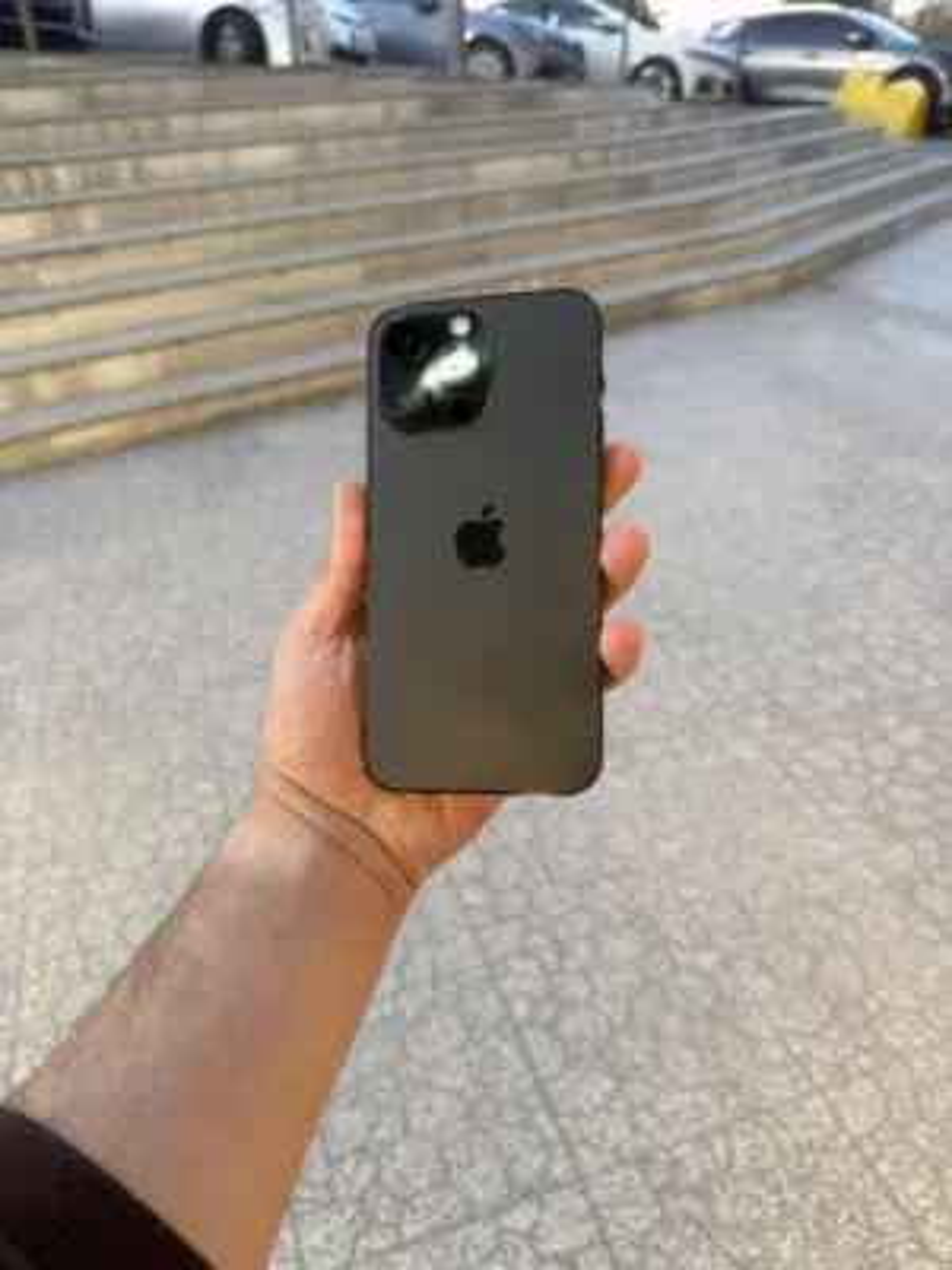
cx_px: 476
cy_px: 635
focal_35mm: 24
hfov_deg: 56.8
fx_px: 880
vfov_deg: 71.6
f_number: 1.78
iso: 200
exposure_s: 1/92
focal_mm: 6.76
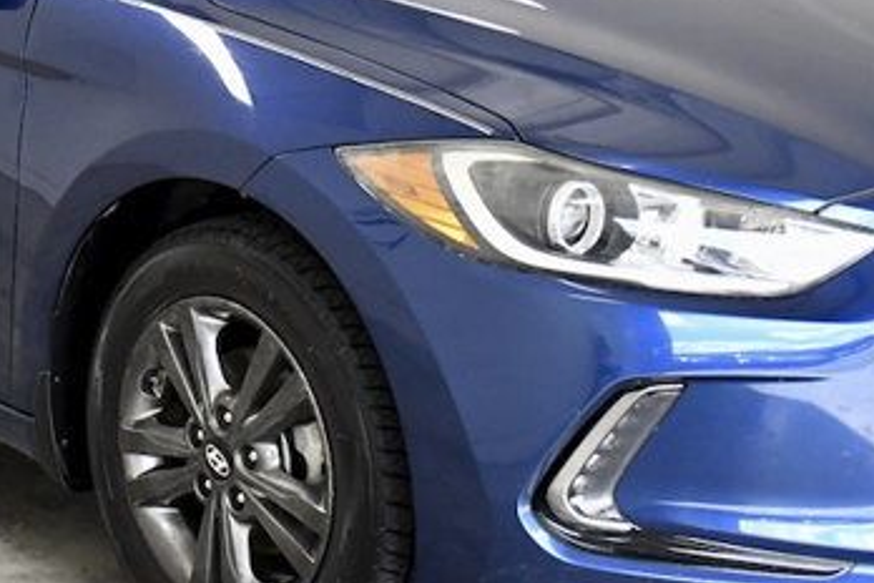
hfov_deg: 19.2
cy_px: -4
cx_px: 276
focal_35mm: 106
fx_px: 2573
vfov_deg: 12.8
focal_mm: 24
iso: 2500
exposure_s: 1/2000
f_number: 4
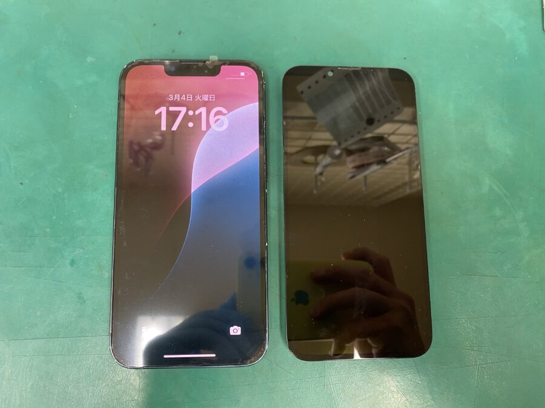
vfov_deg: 53.1
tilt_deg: -80.5
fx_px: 409
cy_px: 204
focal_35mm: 26
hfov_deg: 67.3
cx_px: 272
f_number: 1.8
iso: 160
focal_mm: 4.25
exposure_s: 1/50
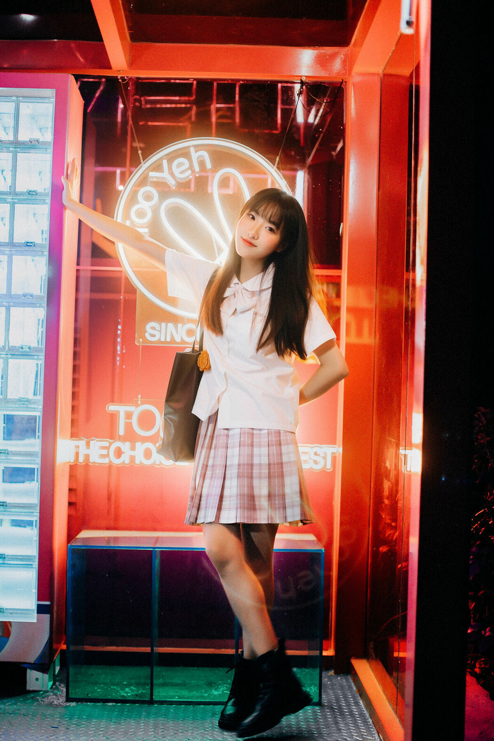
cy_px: 370
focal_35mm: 50
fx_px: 1029
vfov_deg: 39.6
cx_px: 247
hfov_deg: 27.0
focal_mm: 50
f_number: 2.2
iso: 500
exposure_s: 1/60
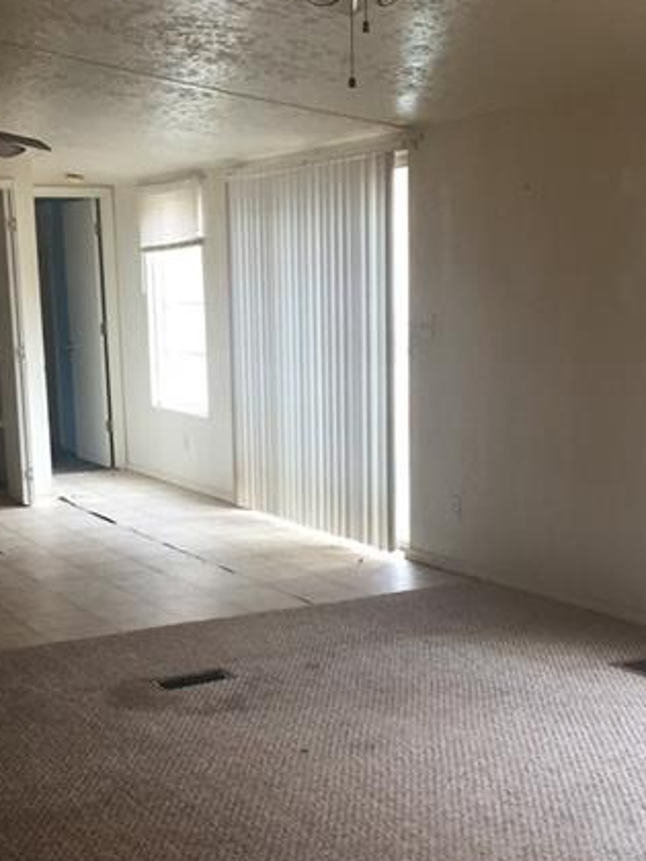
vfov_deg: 35.9
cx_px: 265
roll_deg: +1.6
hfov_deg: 27.5
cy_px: 560
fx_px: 1319
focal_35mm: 53
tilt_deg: -11.4
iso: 32
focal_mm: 4.15
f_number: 2.2
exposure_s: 1/30
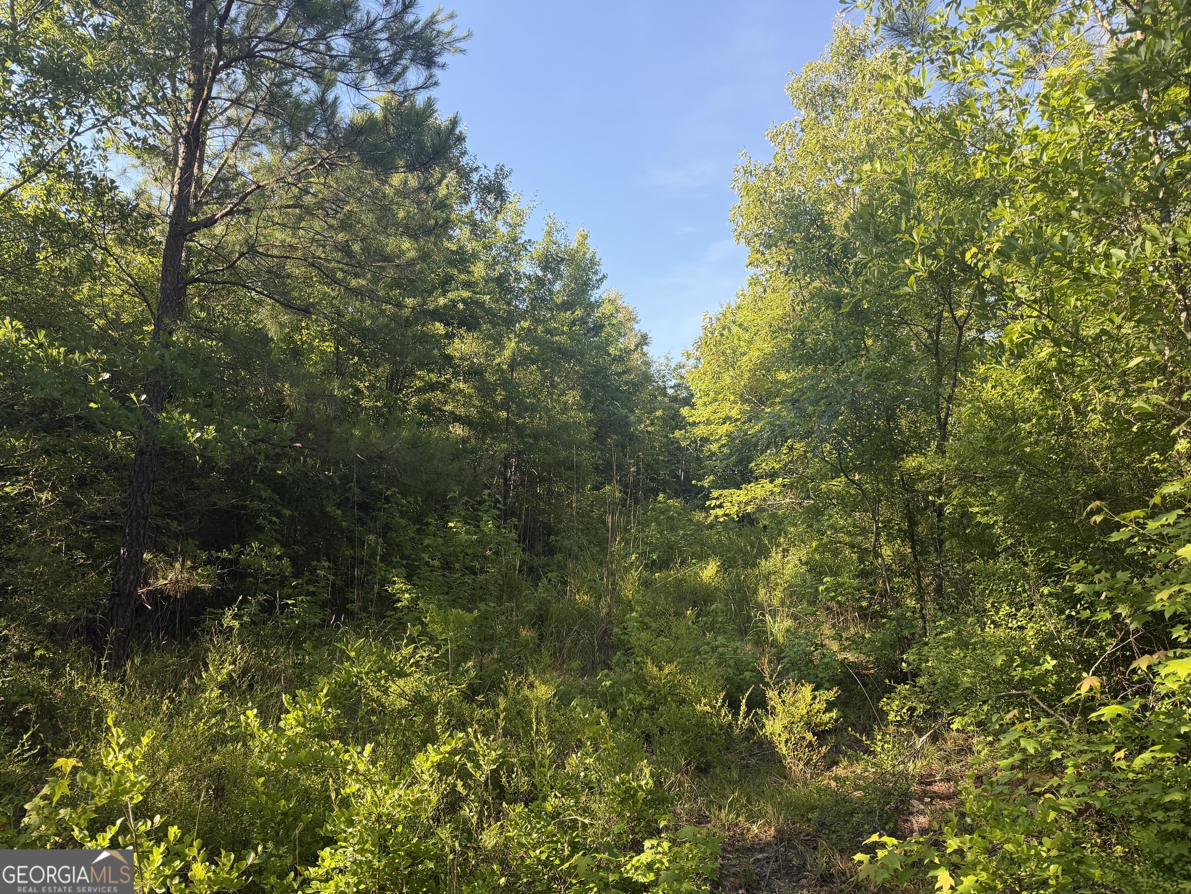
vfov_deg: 56.8
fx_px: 826
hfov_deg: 71.6
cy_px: 447
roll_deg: +1.0
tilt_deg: +2.9
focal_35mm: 24
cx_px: 596
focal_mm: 6.76
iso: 100
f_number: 1.78
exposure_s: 1/967
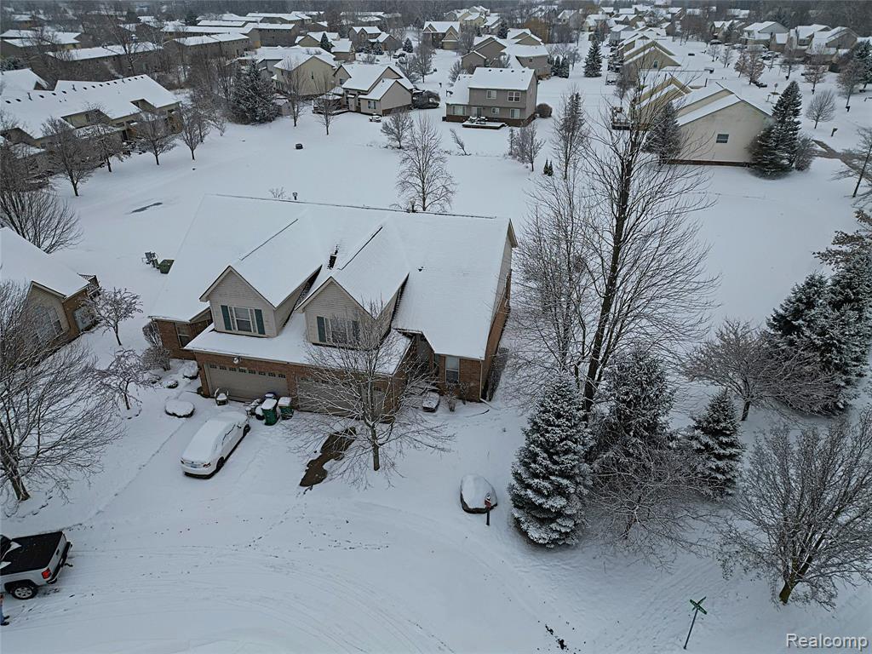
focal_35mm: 24
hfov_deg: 71.6
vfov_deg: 56.8
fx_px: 605
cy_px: 327
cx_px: 436
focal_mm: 6.7
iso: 100
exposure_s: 1/2500
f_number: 1.7
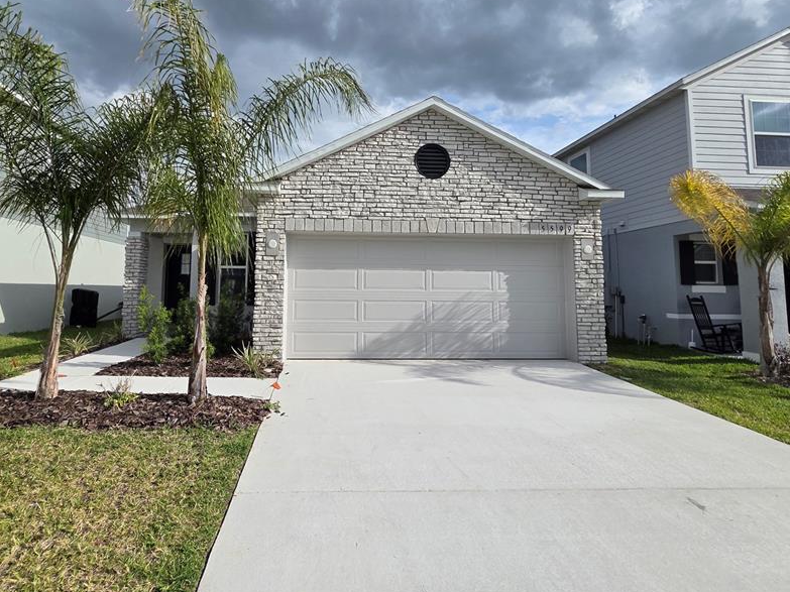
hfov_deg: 90.7
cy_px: 251
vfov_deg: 74.2
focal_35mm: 17
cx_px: 354
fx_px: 388
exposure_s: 1/2371
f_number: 2.2
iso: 50
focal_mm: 2.2
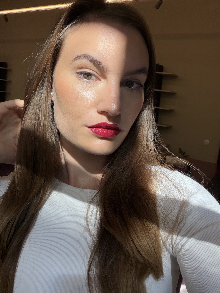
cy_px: 146
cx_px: 110
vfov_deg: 60.0
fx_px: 254
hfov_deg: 46.8
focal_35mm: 30
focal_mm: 2.71
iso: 25
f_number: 1.9
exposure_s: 1/372
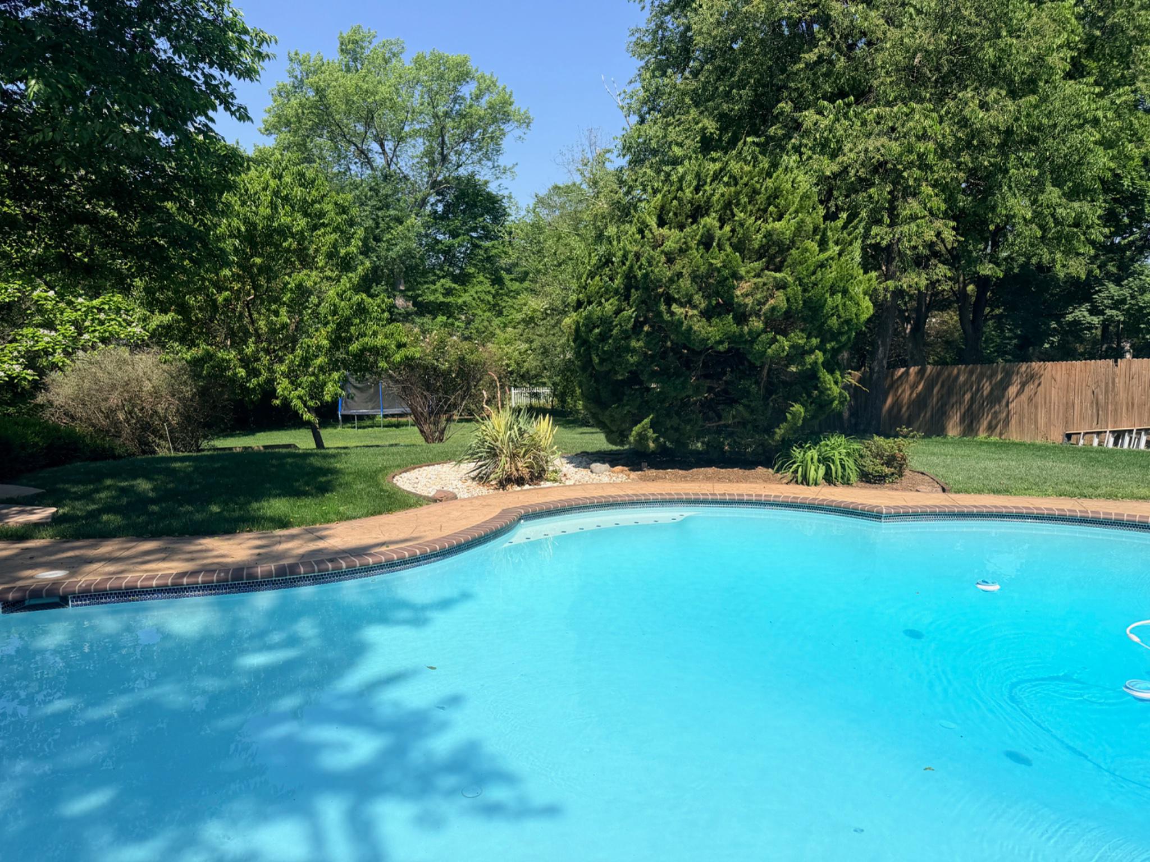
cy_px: 431
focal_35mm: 24
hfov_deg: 71.6
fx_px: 797
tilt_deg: -5.7
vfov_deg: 56.8
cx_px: 575
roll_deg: +0.1
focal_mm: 6.76
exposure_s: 1/5714
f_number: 1.78
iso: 80
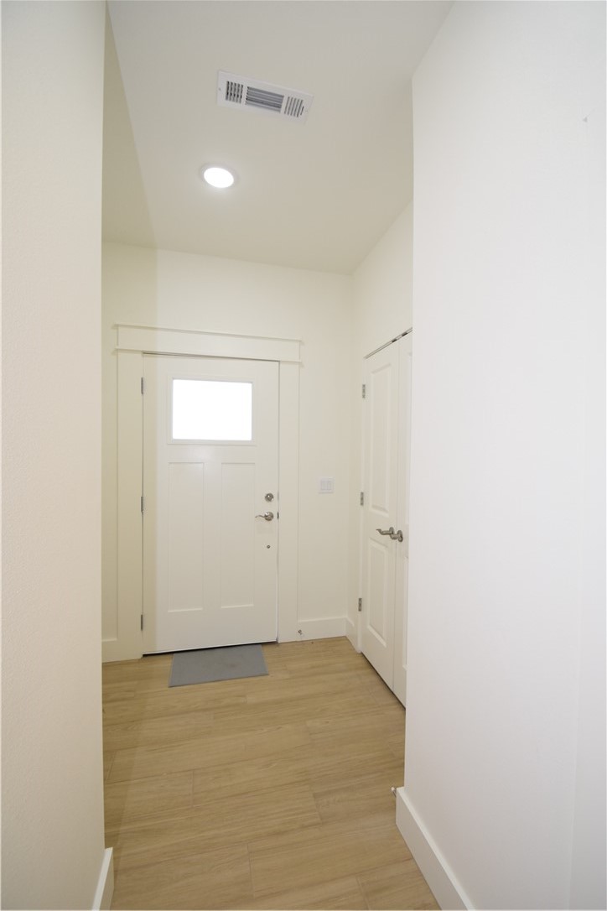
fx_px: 379
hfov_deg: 77.3
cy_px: 456
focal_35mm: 15
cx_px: 304
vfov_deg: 100.4
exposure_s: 1/125
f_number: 5.6
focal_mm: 10
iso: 640
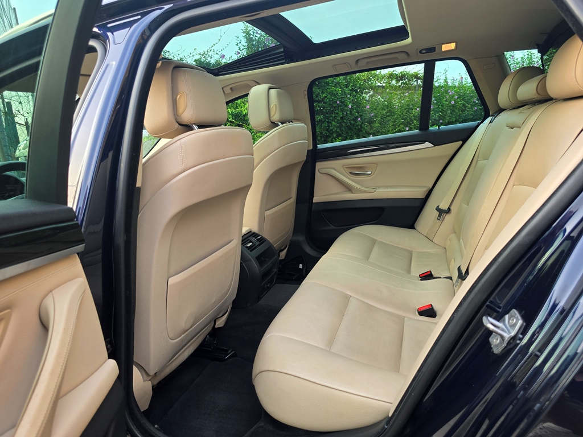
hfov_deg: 73.9
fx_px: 387
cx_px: 292
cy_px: 218
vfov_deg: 58.9
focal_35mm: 23
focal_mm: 6.3
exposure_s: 1/180
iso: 64
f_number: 1.7
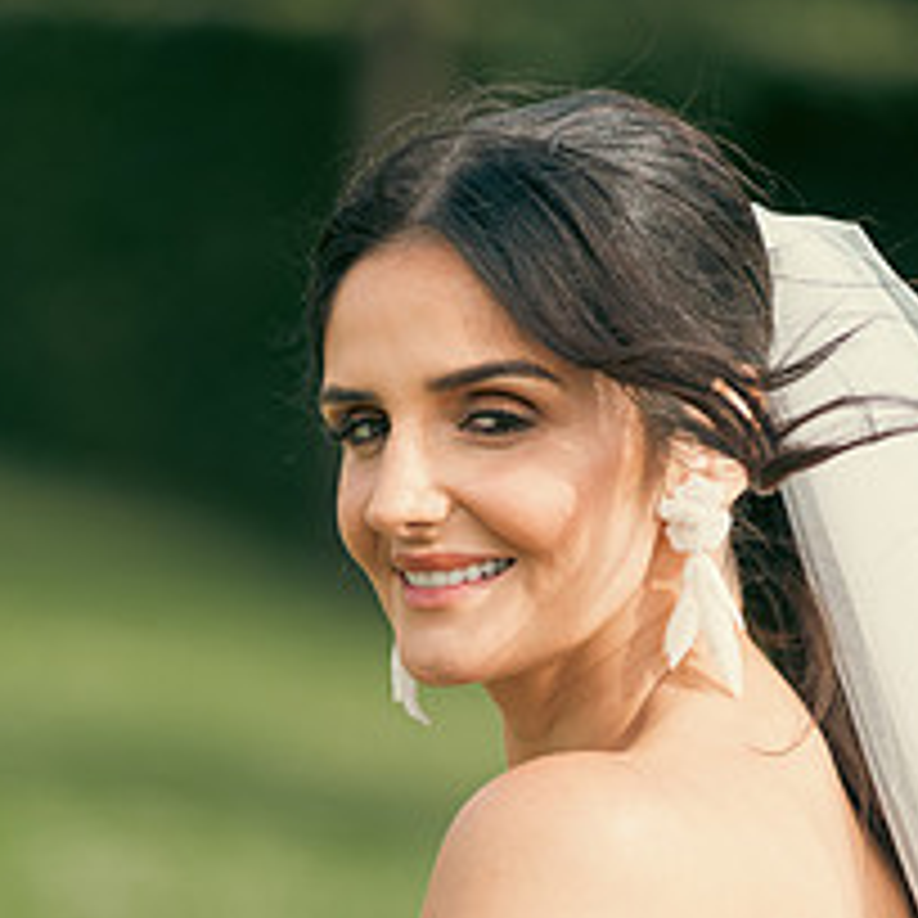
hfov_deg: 5.0
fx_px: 10411
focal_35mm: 347
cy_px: 958
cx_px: 436
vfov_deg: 5.0
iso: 100
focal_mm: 185
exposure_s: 1/320
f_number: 3.5
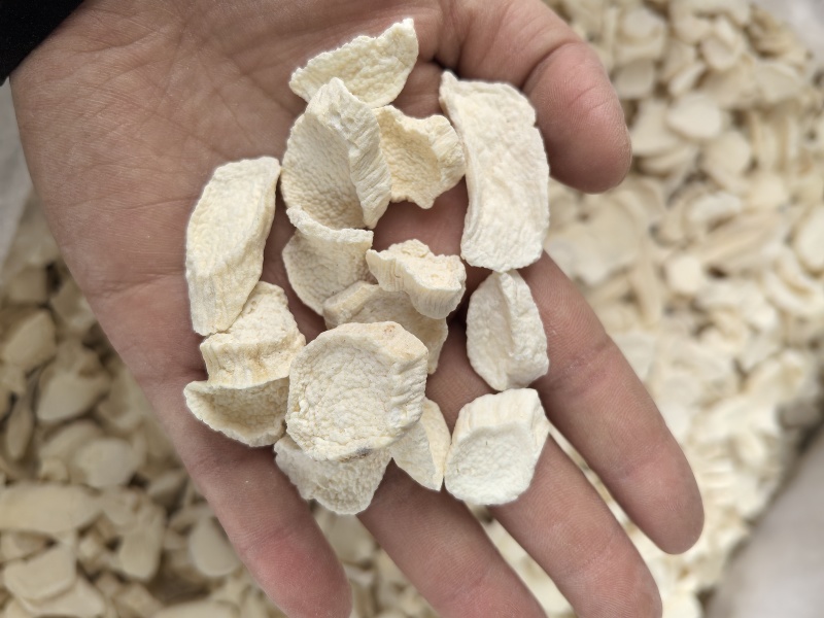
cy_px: 309
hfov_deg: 65.3
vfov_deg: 51.4
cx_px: 412
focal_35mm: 27
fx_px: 643
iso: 80
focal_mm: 6.35
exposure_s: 1/996
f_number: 2
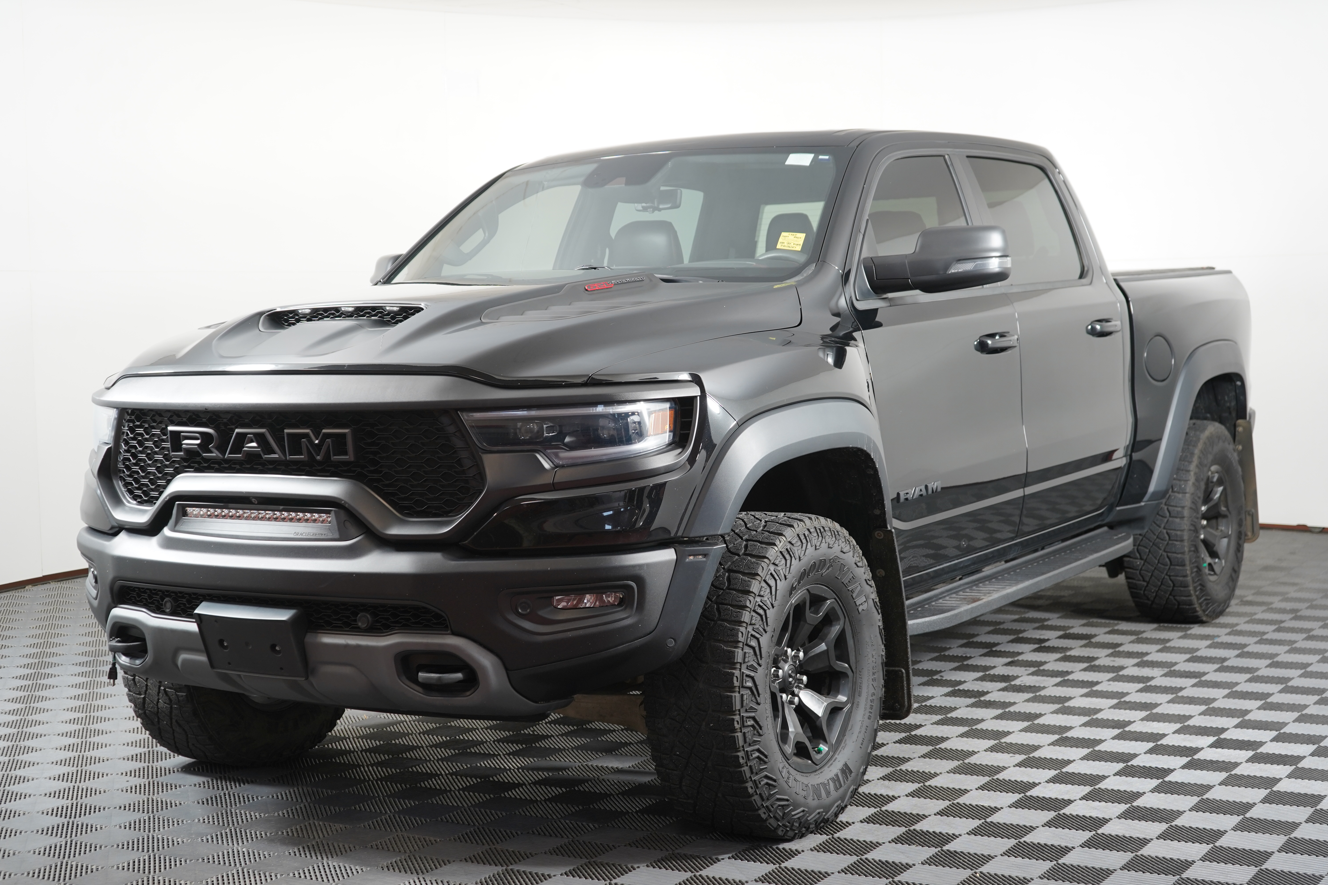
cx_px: 664
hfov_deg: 39.6
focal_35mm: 50
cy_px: 442
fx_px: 1844
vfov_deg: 27.0
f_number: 4.5
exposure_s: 1/60
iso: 640
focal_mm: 50
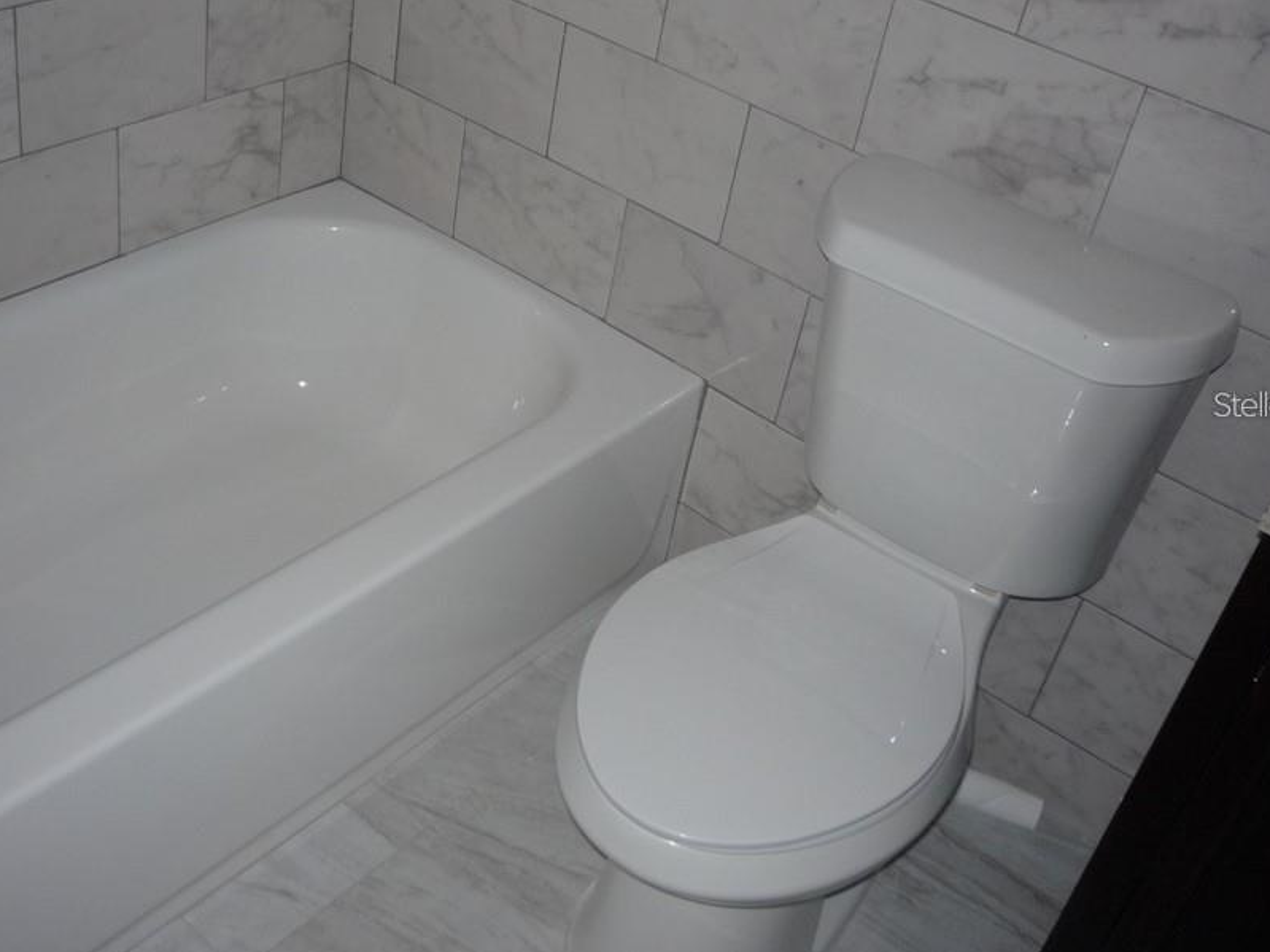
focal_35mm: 41
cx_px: 550
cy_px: 404
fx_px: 1504
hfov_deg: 45.7
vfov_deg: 35.1
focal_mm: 5.2
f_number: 3.3
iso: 100
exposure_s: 1/30
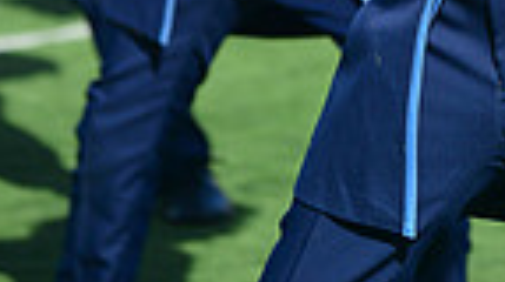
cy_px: -419
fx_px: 8144
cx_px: 436
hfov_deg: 3.5
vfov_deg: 2.0
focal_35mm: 609
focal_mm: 185
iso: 125
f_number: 5.6
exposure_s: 1/1250
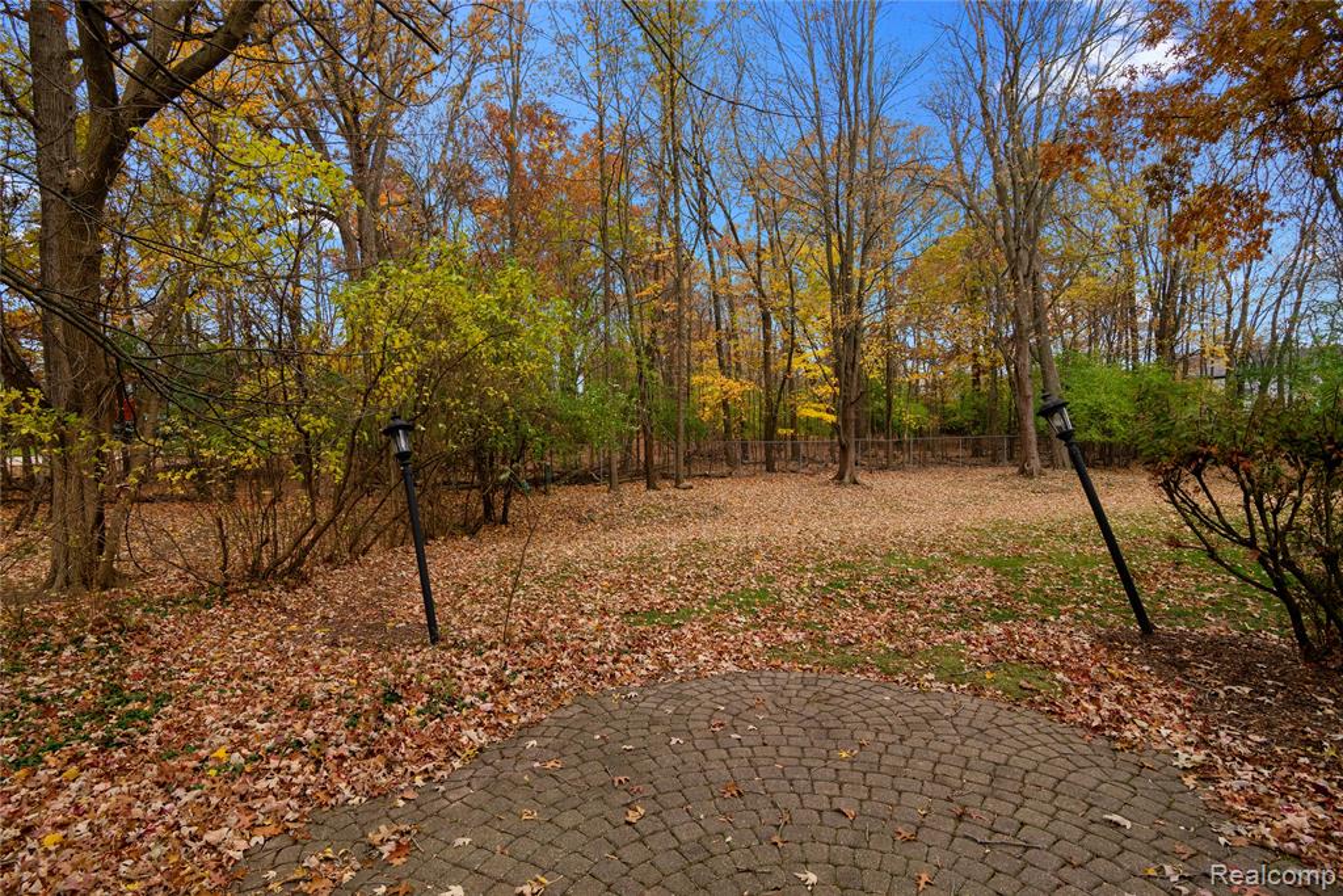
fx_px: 1007
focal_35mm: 27
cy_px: 448
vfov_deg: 47.9
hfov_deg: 67.4
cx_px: 672
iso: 500
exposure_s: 1/320
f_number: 9
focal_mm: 27
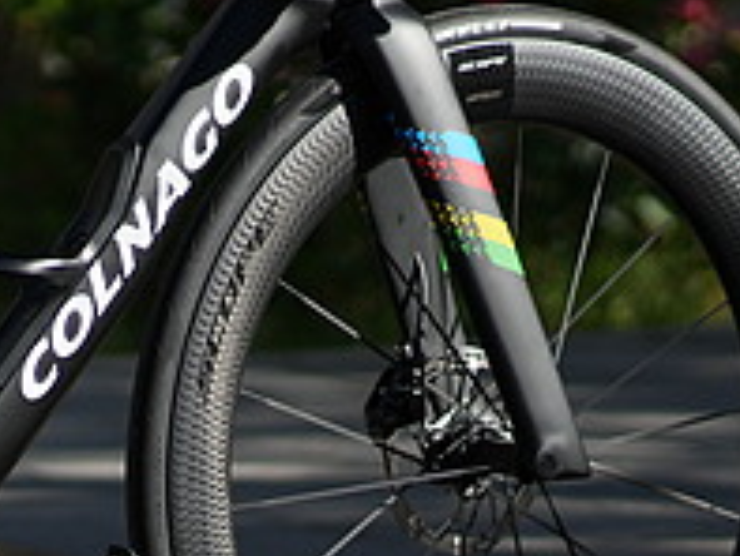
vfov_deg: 4.6
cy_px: 286
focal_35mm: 323
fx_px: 6909
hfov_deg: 6.1
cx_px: -4
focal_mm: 85
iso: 100
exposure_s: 1/4000
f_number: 1.8
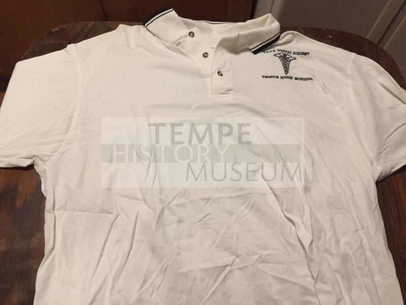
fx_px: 340
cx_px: 203
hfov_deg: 61.7
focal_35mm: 29
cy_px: 152
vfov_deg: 48.2
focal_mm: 4.15
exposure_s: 1/30
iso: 160
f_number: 2.2
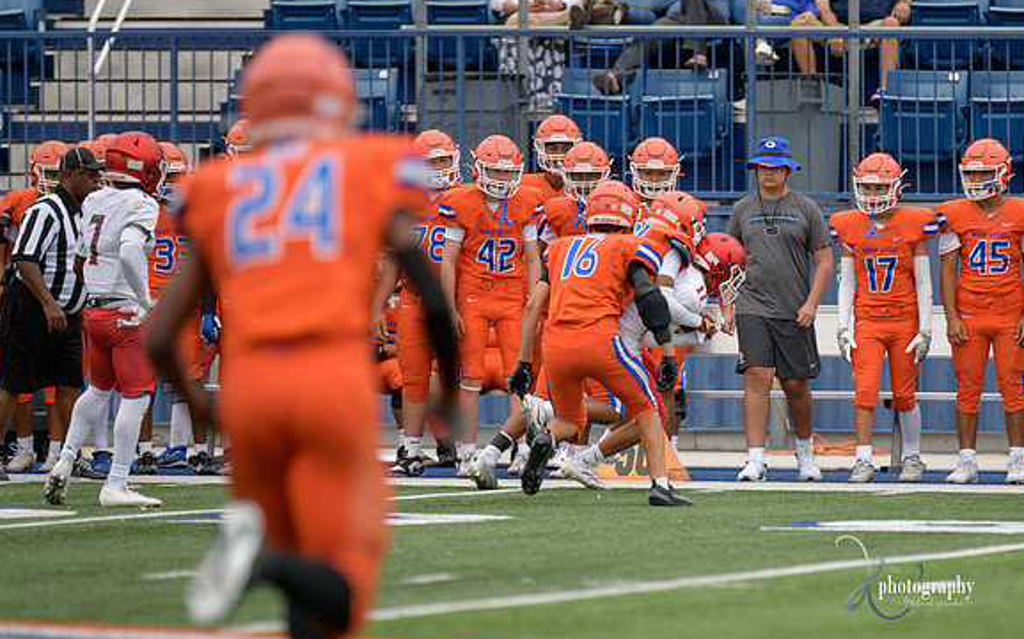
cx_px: 708
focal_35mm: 386
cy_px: 413
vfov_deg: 3.4
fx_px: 10767
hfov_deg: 5.4
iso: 400
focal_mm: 270
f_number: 2.8
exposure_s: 1/800
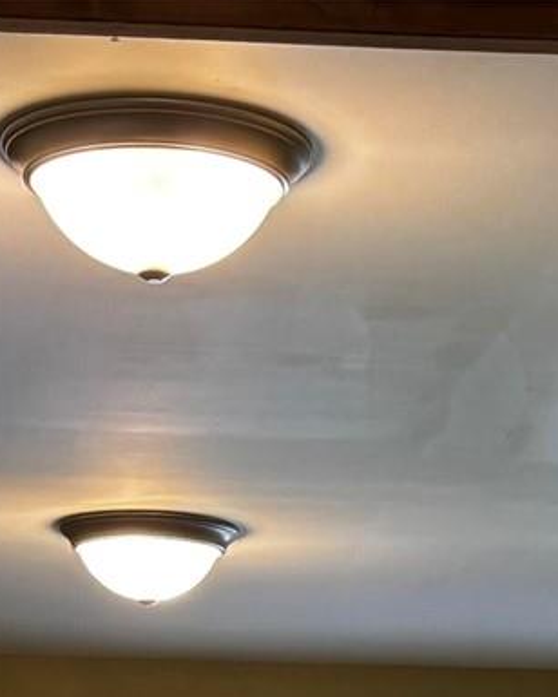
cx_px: 335
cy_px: 1385
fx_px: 2787
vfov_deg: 12.6
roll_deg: -1.1
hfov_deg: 11.4
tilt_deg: -7.1
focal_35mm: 135
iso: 125
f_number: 1.6
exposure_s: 1/60
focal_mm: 5.96
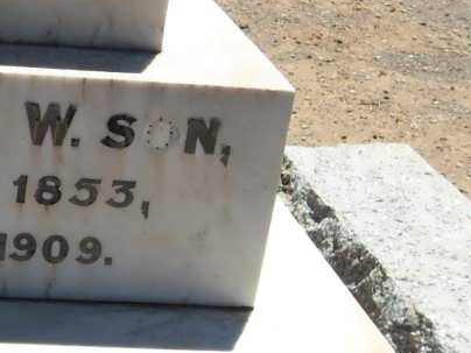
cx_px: -65
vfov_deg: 14.2
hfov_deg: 18.1
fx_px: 1415
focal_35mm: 104
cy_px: 112
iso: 80
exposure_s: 1/180
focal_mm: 6.3
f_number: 8.2
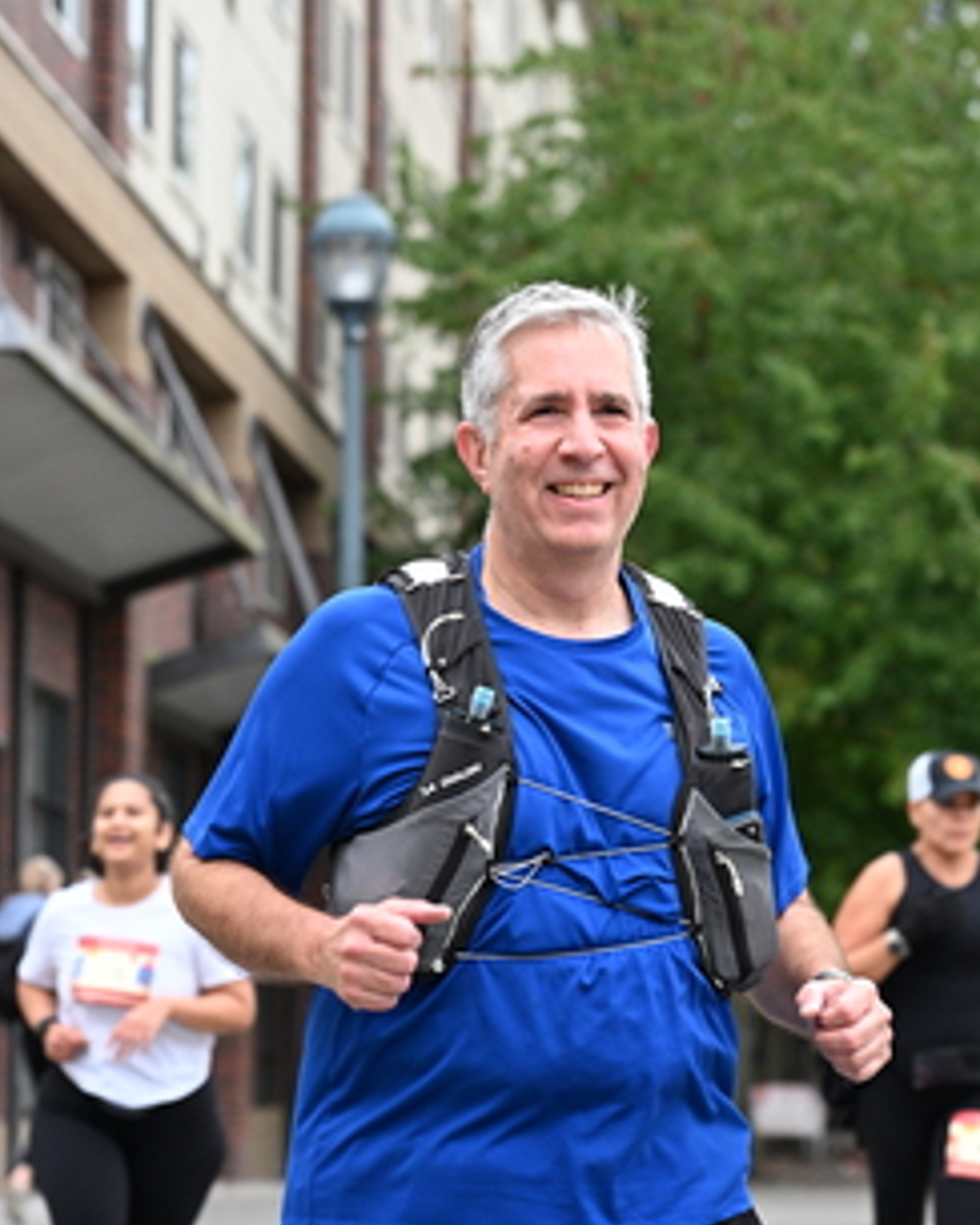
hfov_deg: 11.1
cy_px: 615
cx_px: 568
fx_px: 5039
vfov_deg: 13.9
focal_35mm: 139
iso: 1600
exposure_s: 1/640
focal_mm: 82
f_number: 4
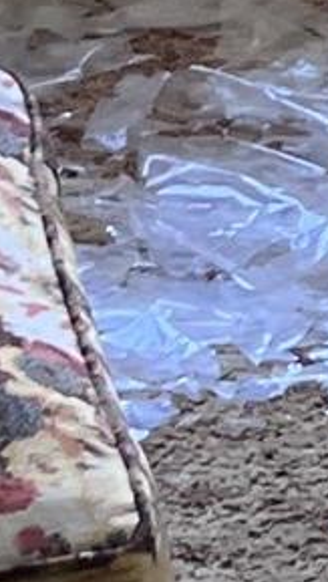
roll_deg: -1.5
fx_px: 4645
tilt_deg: -11.2
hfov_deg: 4.0
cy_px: -719
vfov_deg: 6.8
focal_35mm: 301
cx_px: 867
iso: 125
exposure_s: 1/121
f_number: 1.5
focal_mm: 5.7
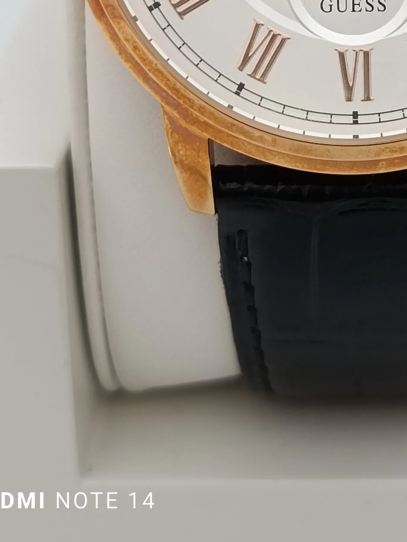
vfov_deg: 18.3
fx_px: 1630
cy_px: -41
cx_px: 371
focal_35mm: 104
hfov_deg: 14.1
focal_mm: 5.24
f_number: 1.7
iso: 287
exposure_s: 1/100
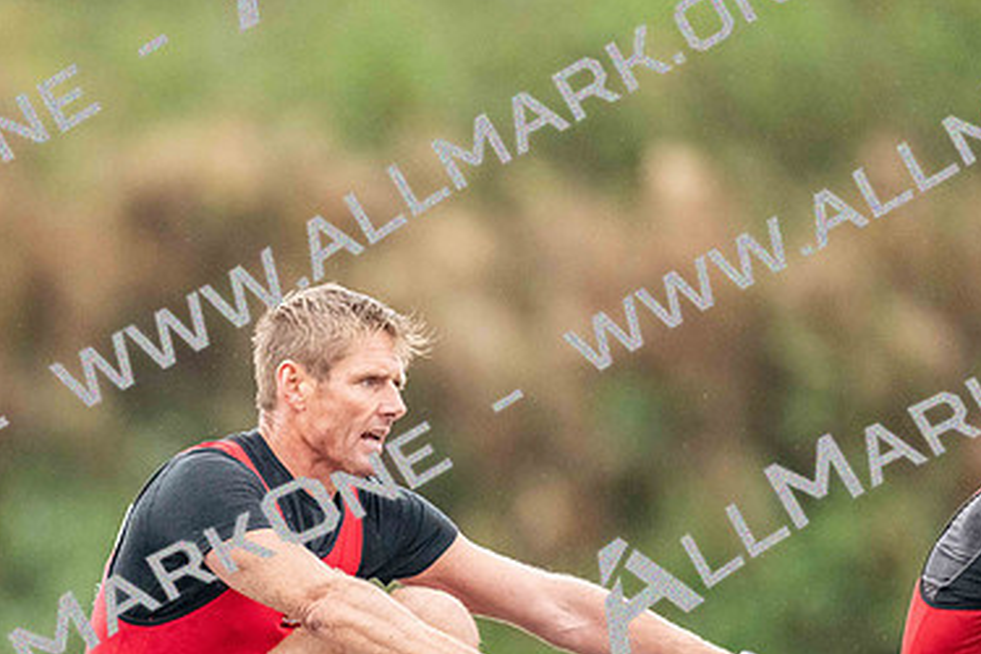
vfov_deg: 1.5
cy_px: 415
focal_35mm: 928
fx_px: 25286
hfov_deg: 2.2
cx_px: 374
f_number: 4
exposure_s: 1/2500
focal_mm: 600
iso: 9000
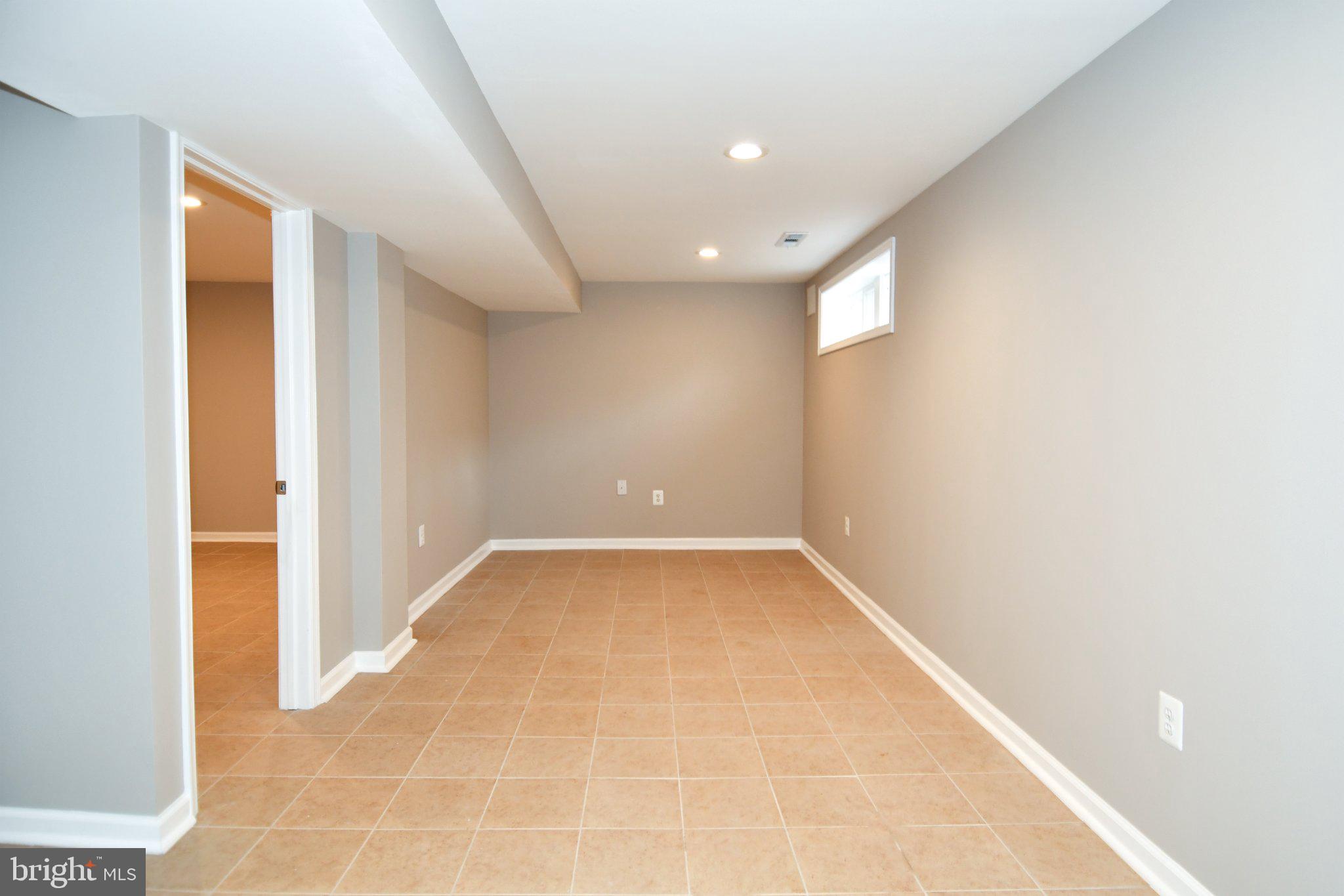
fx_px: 672
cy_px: 448
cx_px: 672
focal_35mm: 18
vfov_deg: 67.4
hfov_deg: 90.0
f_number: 4
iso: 560
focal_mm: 12
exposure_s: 1/60
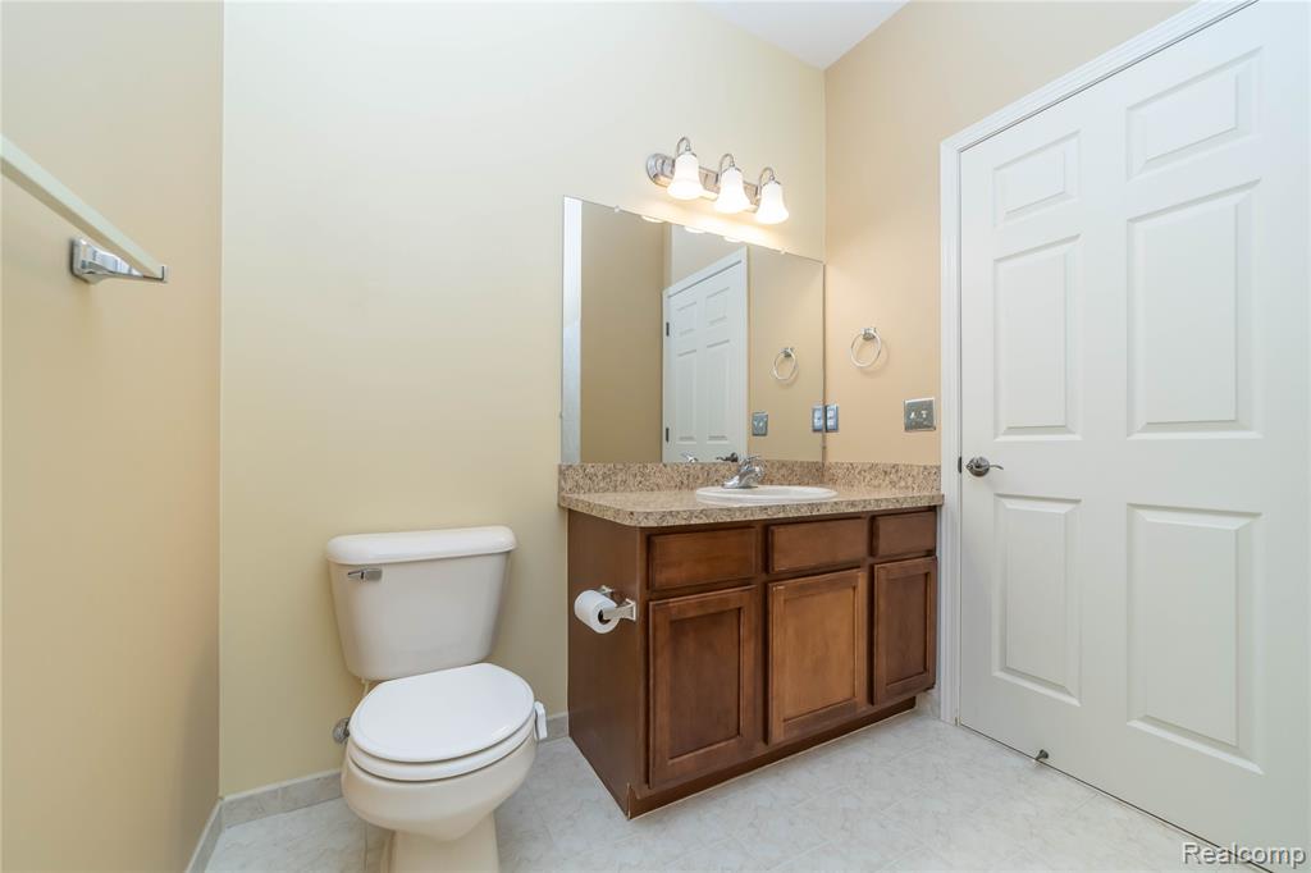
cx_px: 656
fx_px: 510
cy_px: 436
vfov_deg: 81.2
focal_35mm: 14
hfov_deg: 104.3
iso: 640
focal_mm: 14
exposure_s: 1/125
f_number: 8
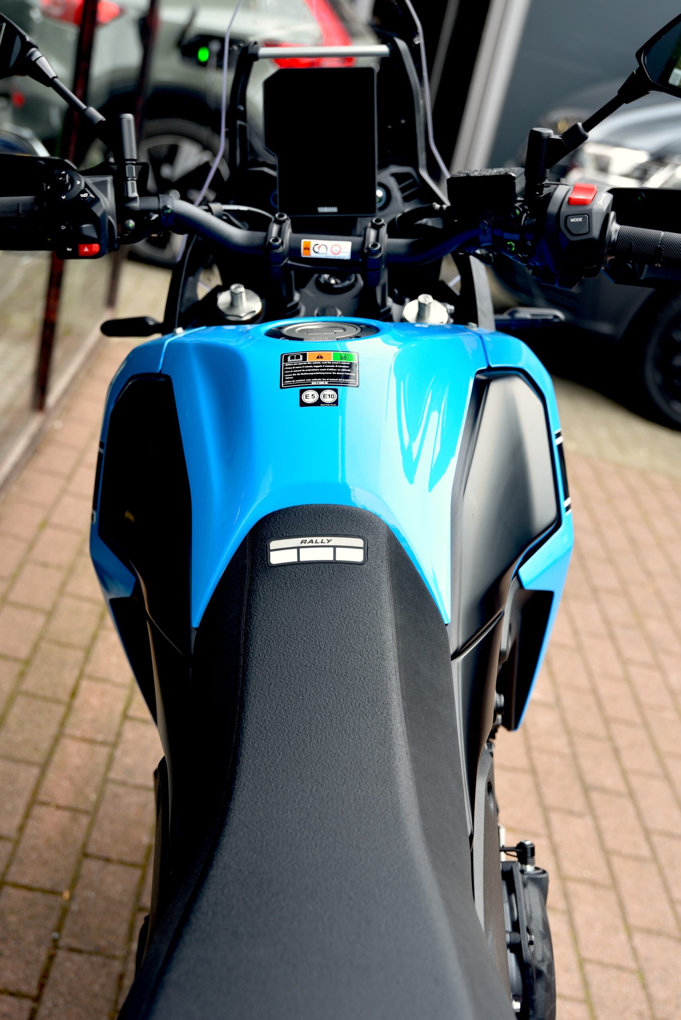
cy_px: 510
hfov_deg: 28.1
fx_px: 1361
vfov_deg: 41.1
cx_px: 340
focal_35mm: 48
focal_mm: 48
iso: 100
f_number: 4.5
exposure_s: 1/60
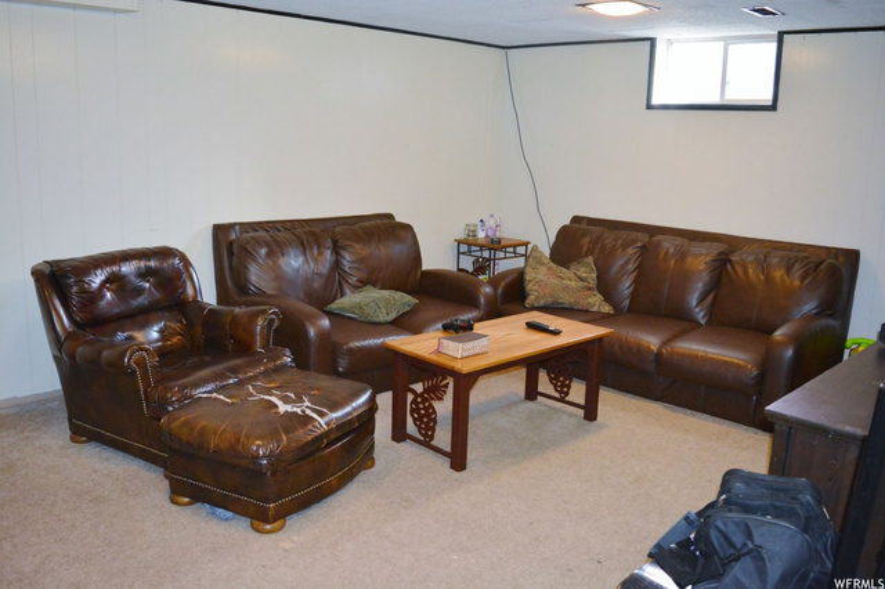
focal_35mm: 33
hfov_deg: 57.2
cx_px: 442
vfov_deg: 39.9
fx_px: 811
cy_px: 294
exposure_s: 1/60
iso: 2200
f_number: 3.8
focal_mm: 22
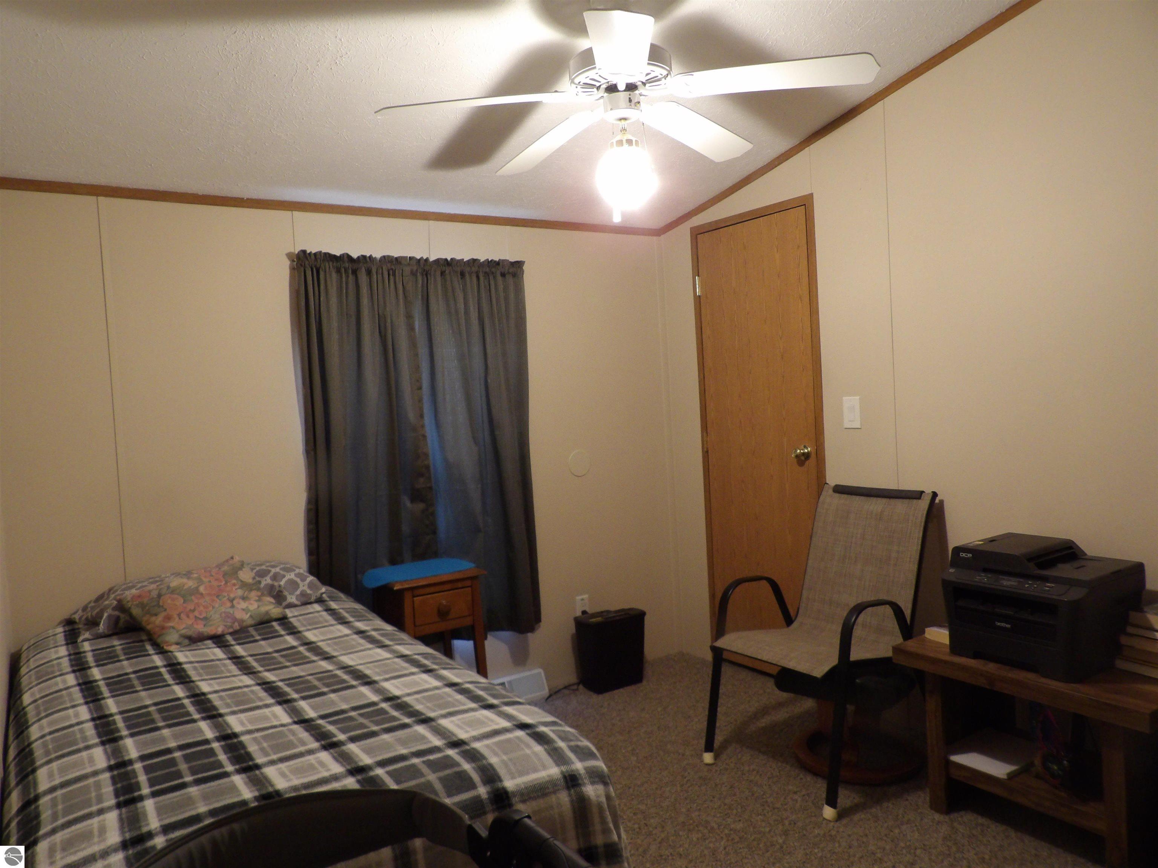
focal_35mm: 24
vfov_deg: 56.8
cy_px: 434
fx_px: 803
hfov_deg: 71.6
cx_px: 579
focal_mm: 4.3
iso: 306
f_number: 3.2
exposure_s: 1/17
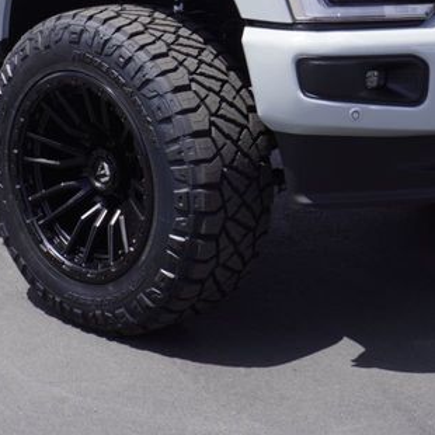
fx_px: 1436
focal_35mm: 101
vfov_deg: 16.8
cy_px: -4
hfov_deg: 17.0
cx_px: 60
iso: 100
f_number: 10
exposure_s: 1/125
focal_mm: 24
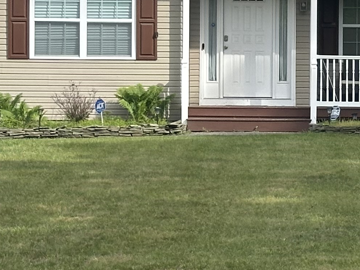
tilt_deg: -0.9
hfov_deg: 10.1
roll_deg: -0.7
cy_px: 78
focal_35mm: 194
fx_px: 2017
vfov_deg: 7.6
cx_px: 405
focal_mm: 6.86
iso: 64
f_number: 1.78
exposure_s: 1/1695
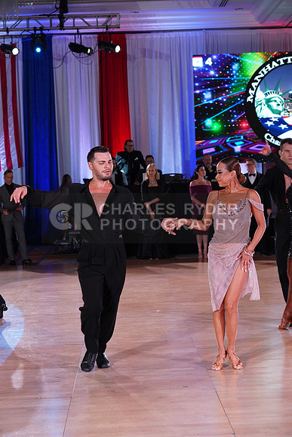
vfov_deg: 28.8
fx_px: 851
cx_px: 146
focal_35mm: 70
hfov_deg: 19.5
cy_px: 218
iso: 1600
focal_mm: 70
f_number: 5.6
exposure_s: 1/160
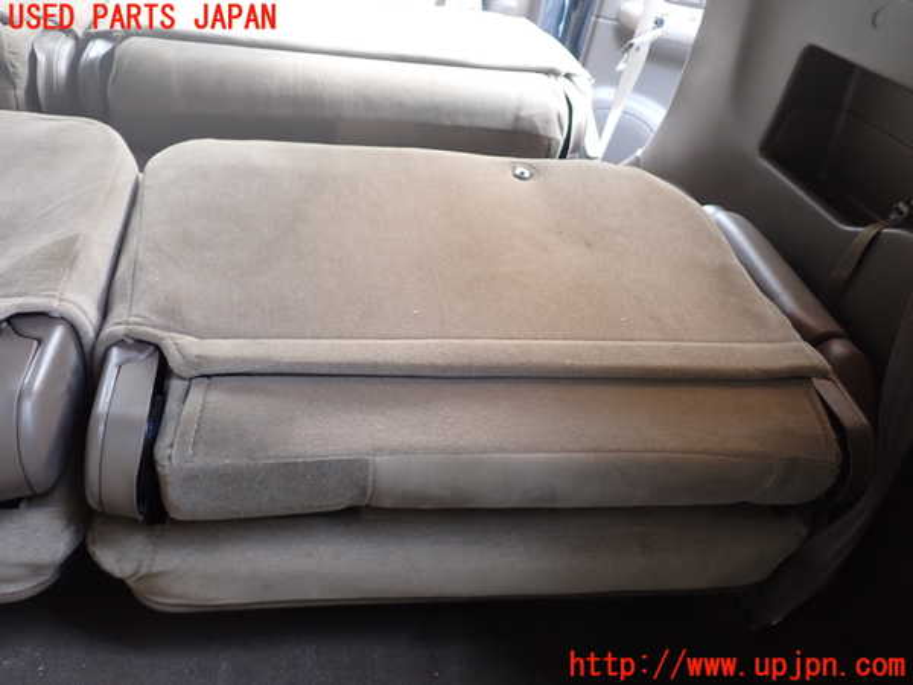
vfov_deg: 46.8
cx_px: 456
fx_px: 791
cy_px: 342
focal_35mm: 30
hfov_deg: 60.0
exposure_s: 1/40
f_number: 2.3
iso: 200
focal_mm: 5.4
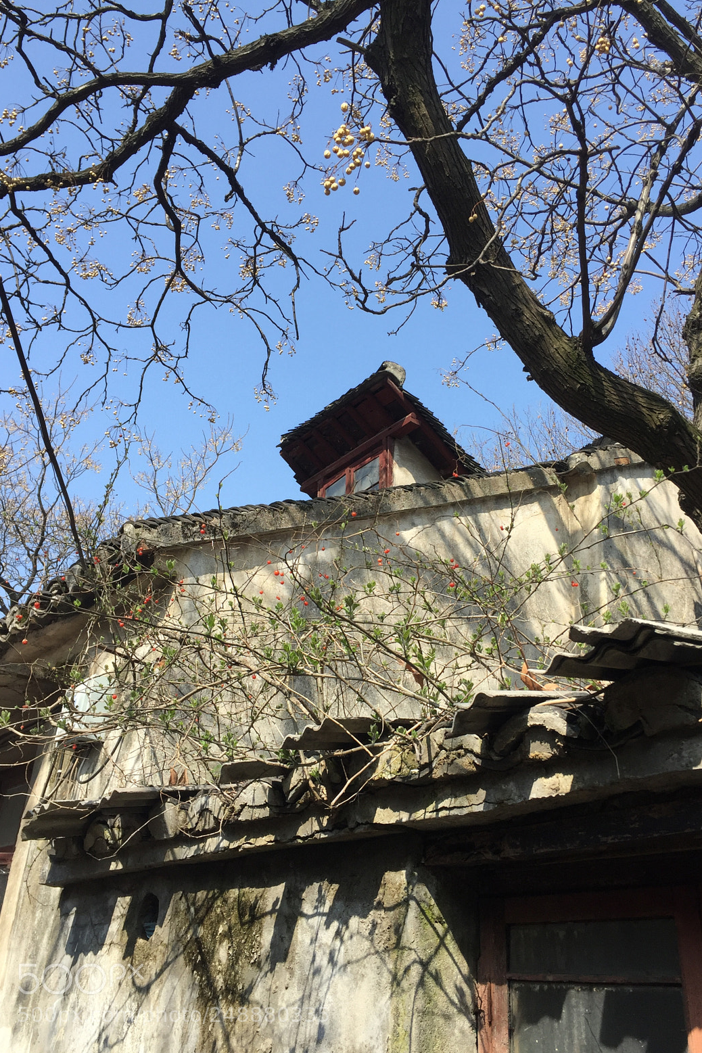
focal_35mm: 31
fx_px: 907
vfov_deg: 60.3
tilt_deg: +27.9
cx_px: 381
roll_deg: -2.0
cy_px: 527
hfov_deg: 42.3
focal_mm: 4.15
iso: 32
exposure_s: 1/989
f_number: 2.2
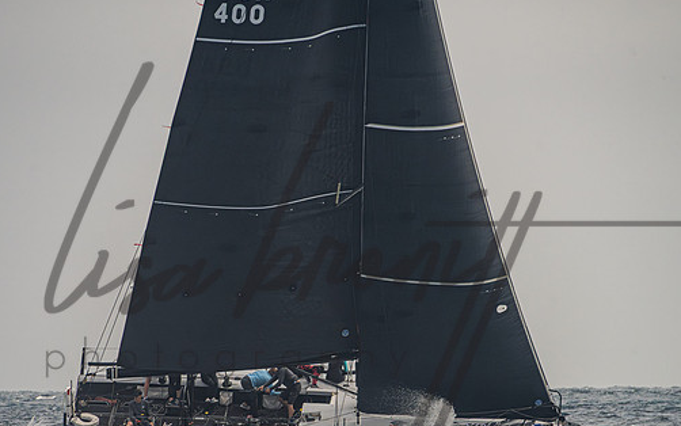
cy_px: 340
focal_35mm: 639
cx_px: 334
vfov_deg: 2.1
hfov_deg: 3.3
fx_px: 11862
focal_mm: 400
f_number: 10
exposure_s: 1/3200
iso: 1000
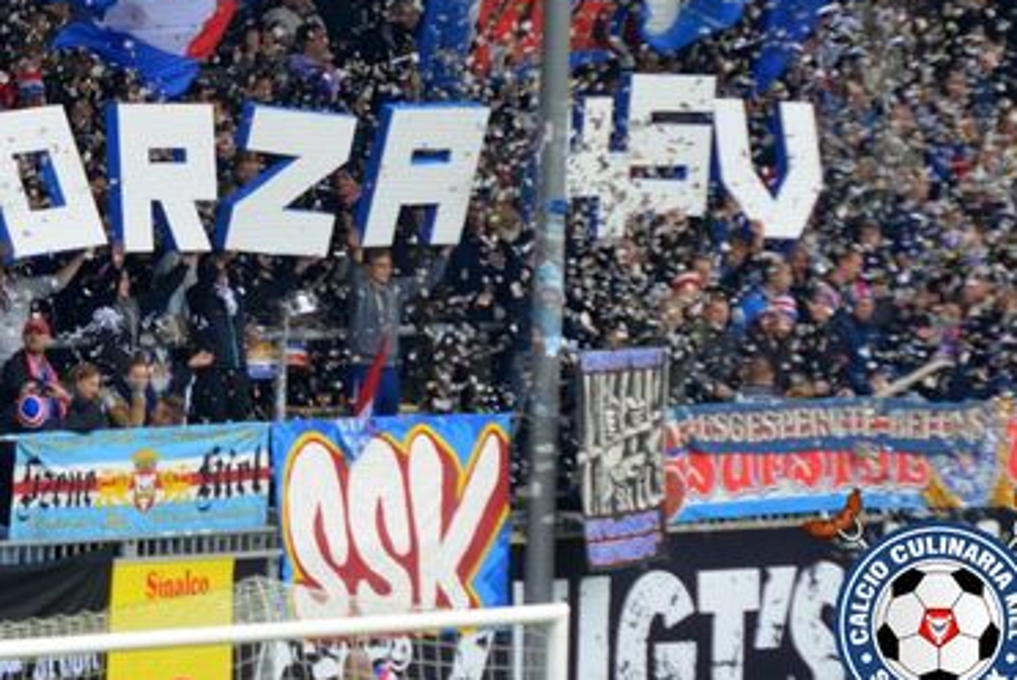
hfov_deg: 5.3
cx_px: 340
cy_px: 262
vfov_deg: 3.5
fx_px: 11082
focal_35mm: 392
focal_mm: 170
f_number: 2.8
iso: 800
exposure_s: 1/640
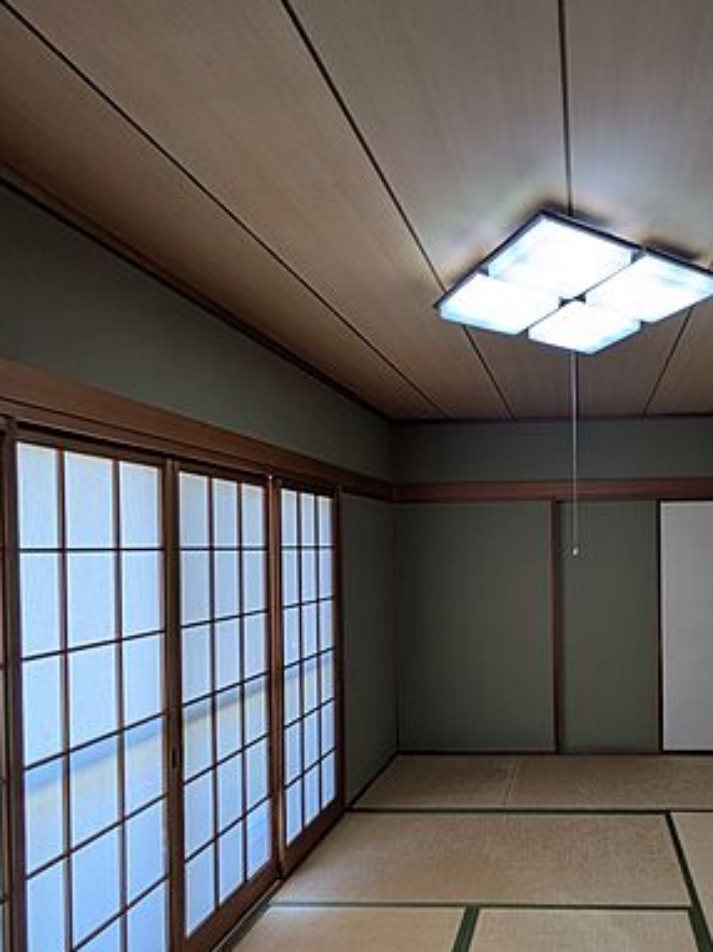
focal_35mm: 22
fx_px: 605
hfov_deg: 57.1
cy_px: 551
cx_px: 557
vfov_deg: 75.9
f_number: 2.2
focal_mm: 1.83
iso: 60
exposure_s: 1/120
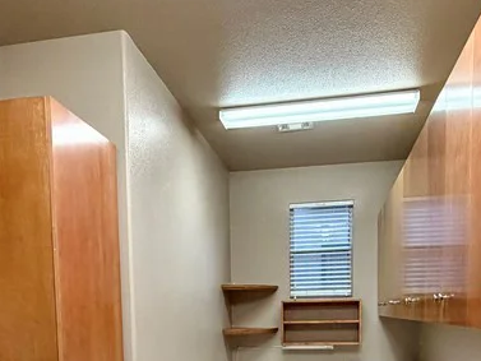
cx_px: 230
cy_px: 356
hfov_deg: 48.9
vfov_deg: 34.5
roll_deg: +1.3
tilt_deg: -4.9
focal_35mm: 38
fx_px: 528
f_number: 2.2
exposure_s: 1/60
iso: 400
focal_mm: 2.22
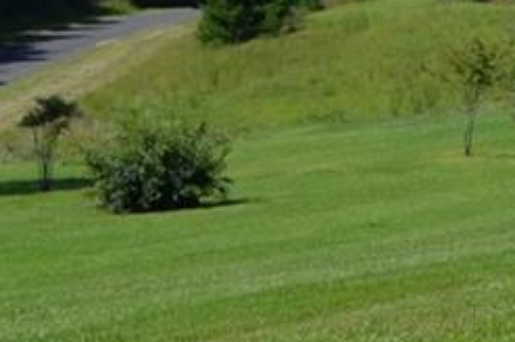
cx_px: 1030
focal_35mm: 224
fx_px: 3200
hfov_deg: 8.7
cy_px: -150
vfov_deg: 6.1
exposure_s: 1/250
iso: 100
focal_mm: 36
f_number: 8
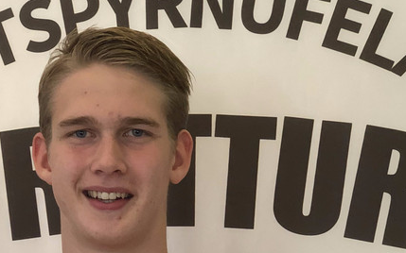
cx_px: 168
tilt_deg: +1.1
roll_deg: +0.9
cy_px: 380
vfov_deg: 9.3
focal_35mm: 137
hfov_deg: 15.2
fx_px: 1516
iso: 100
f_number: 2.4
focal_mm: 6
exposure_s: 1/50
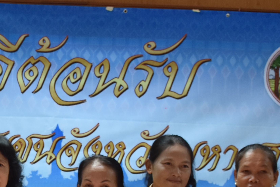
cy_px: 210
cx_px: 55
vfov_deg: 11.3
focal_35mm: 120
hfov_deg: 16.9
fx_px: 933
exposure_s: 1/60
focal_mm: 22
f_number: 5
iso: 400
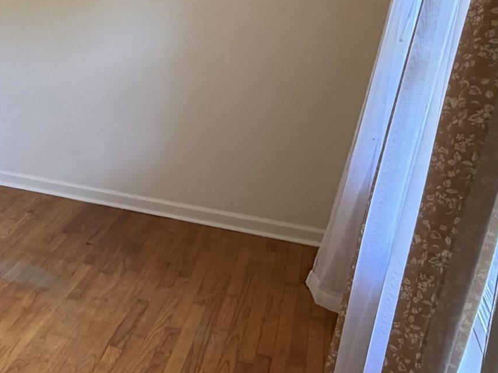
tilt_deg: -11.7
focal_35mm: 50
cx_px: -164
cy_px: 113
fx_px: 719
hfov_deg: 29.8
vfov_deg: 28.8
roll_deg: +0.2
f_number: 2.2
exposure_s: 1/120
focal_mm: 2.22
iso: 250
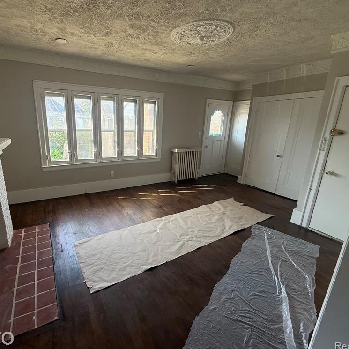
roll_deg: -1.4
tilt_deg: -13.5
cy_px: 174
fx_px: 194
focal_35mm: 17
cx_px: 142
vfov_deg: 84.0
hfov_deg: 83.1
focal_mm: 2.22
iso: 100
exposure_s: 1/99
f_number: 2.2
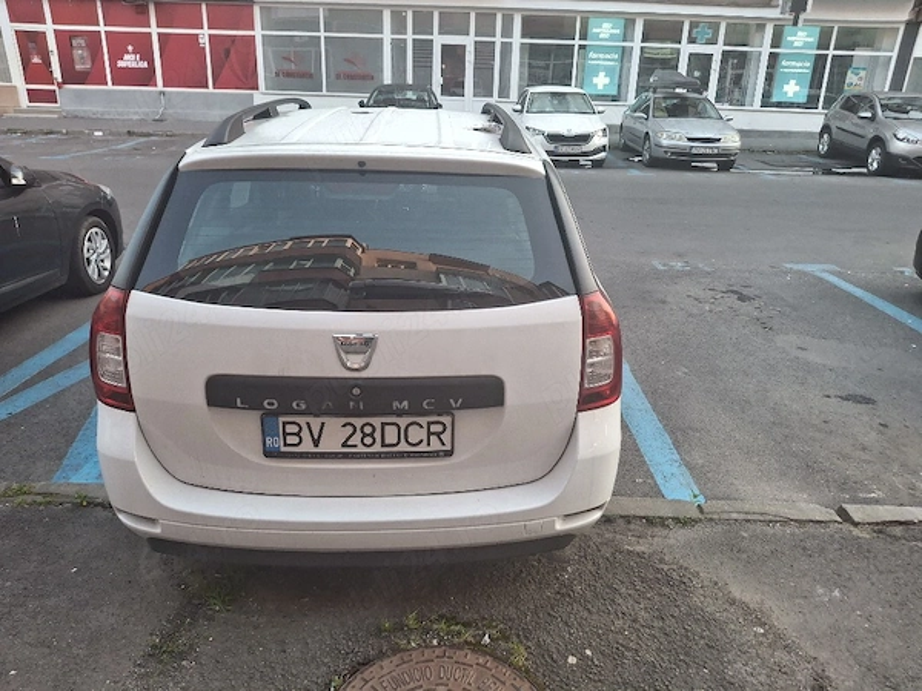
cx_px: 461
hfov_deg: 69.4
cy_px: 346
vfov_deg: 54.9
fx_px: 666
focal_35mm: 25
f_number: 1.8
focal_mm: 4.69
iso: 100
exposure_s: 1/100
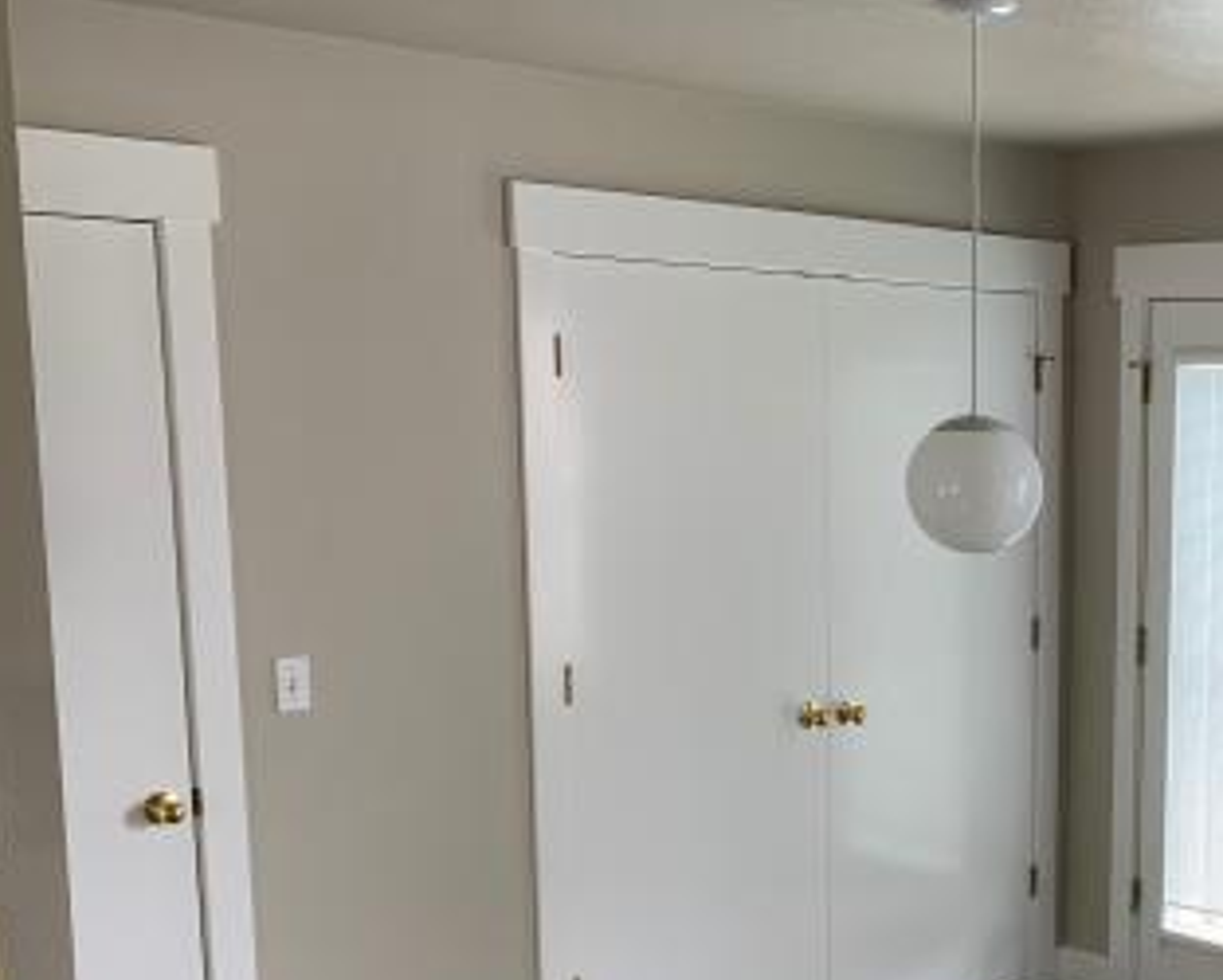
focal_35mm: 52
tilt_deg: -10.4
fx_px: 1883
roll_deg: -1.2
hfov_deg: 33.4
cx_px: 1180
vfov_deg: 28.8
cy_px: 717
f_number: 1.8
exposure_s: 1/71
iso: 100
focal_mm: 4.25
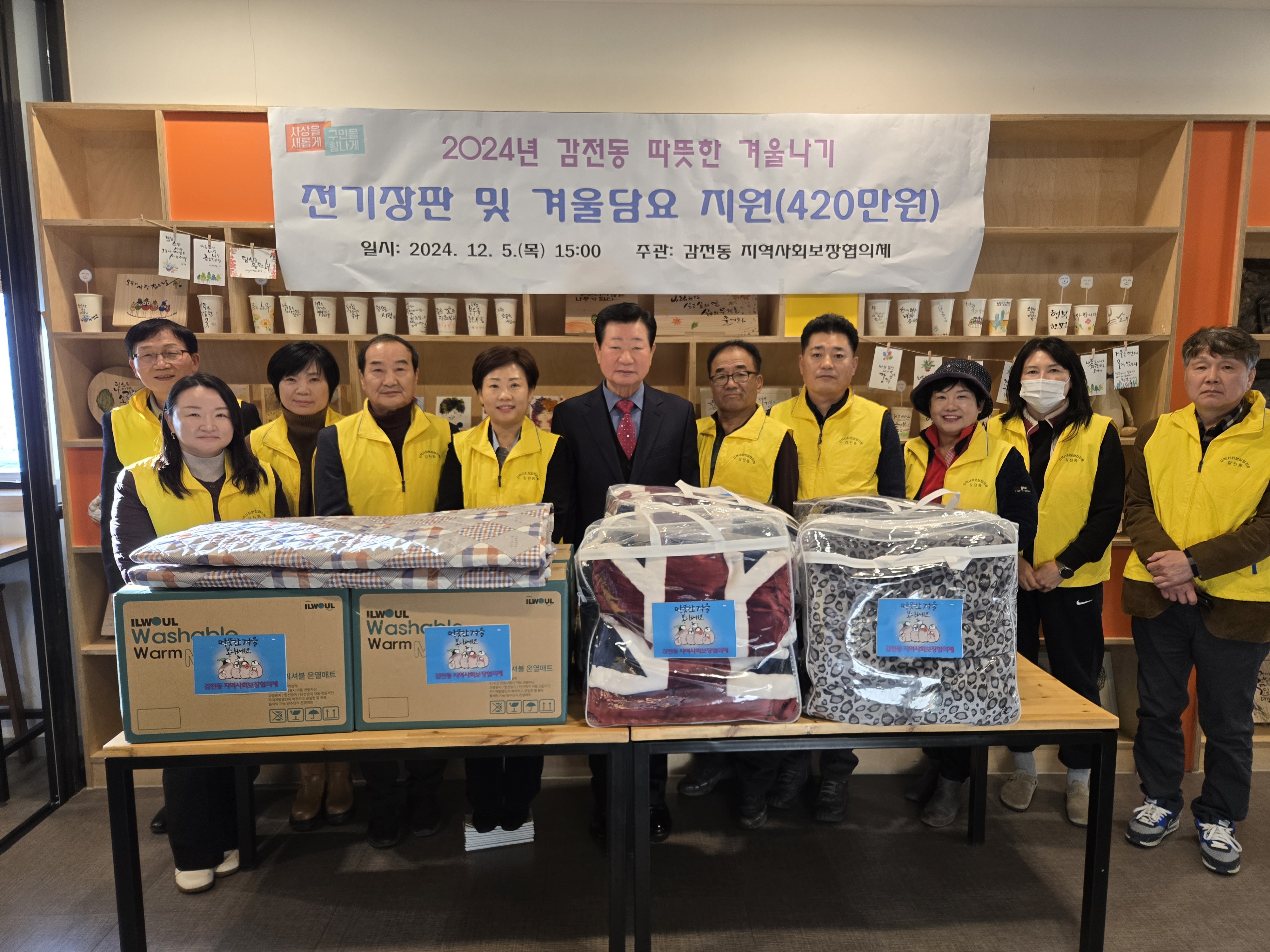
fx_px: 844
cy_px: 476
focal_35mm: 23
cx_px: 635
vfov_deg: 58.9
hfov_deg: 73.9
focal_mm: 5.4
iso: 125
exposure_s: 1/120
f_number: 1.8
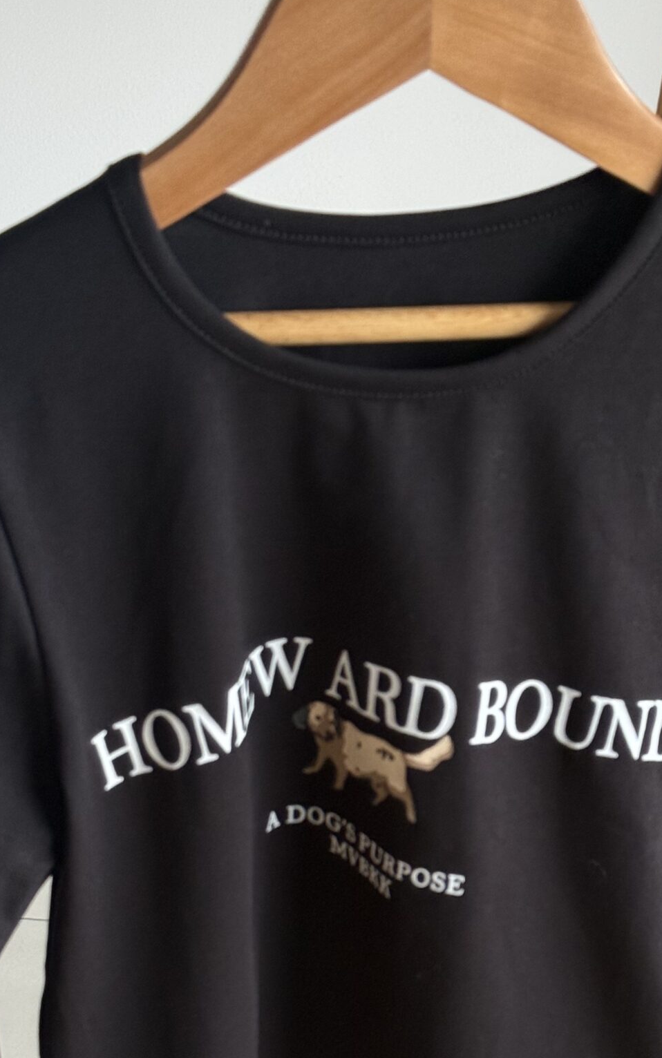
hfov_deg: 15.4
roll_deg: -1.2
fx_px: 2453
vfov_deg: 24.0
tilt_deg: -29.1
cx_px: 403
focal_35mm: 85
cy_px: 842
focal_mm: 6.76
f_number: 1.78
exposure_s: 1/60
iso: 160
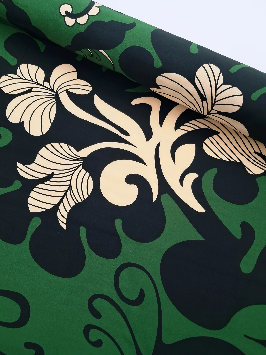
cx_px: 133
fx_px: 277
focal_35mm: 27
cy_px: 178
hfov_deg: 51.4
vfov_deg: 65.3
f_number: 1.8
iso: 50
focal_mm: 4
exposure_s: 1/50
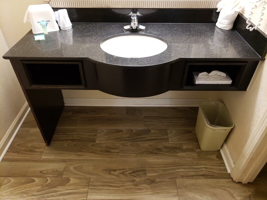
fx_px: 201
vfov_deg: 53.1
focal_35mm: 26
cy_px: 100
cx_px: 134
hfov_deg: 67.3
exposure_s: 1/40
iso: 320
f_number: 1.5
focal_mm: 4.3
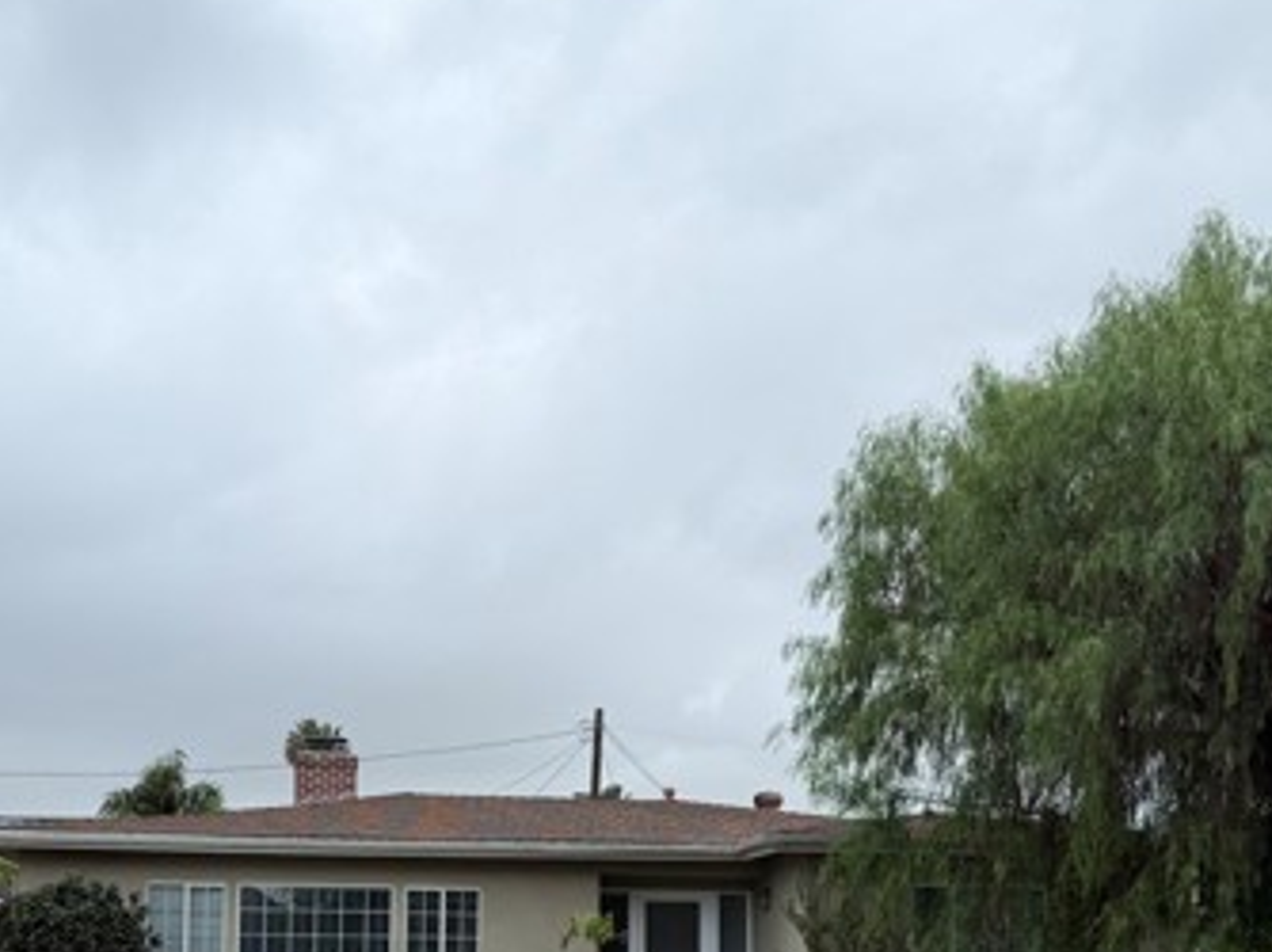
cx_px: 480
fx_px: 1689
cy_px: 857
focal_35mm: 46
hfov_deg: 41.0
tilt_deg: +5.6
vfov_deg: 30.1
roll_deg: +0.0
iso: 80
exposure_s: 1/1493
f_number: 1.78
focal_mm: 6.76
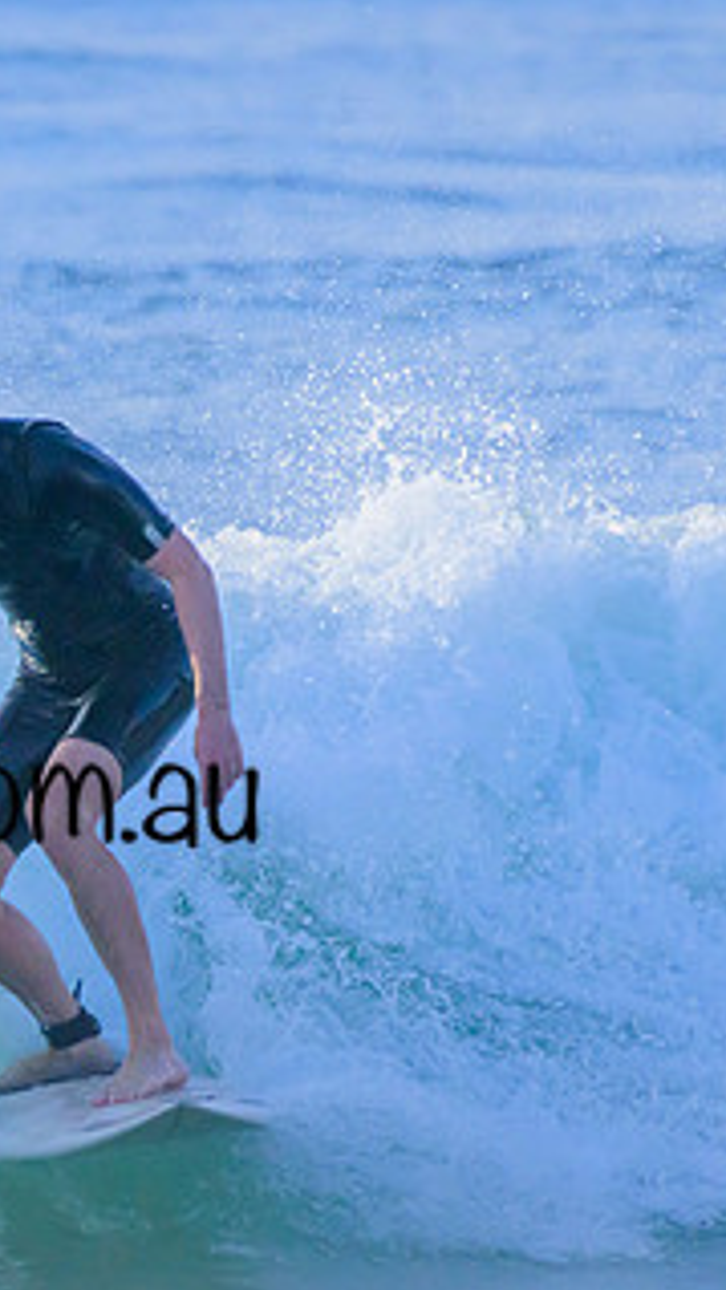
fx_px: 65332
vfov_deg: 1.1
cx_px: -170
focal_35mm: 1910
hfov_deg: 0.6
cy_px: 748
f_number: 11
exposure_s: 1/2000
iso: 2500
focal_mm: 1000
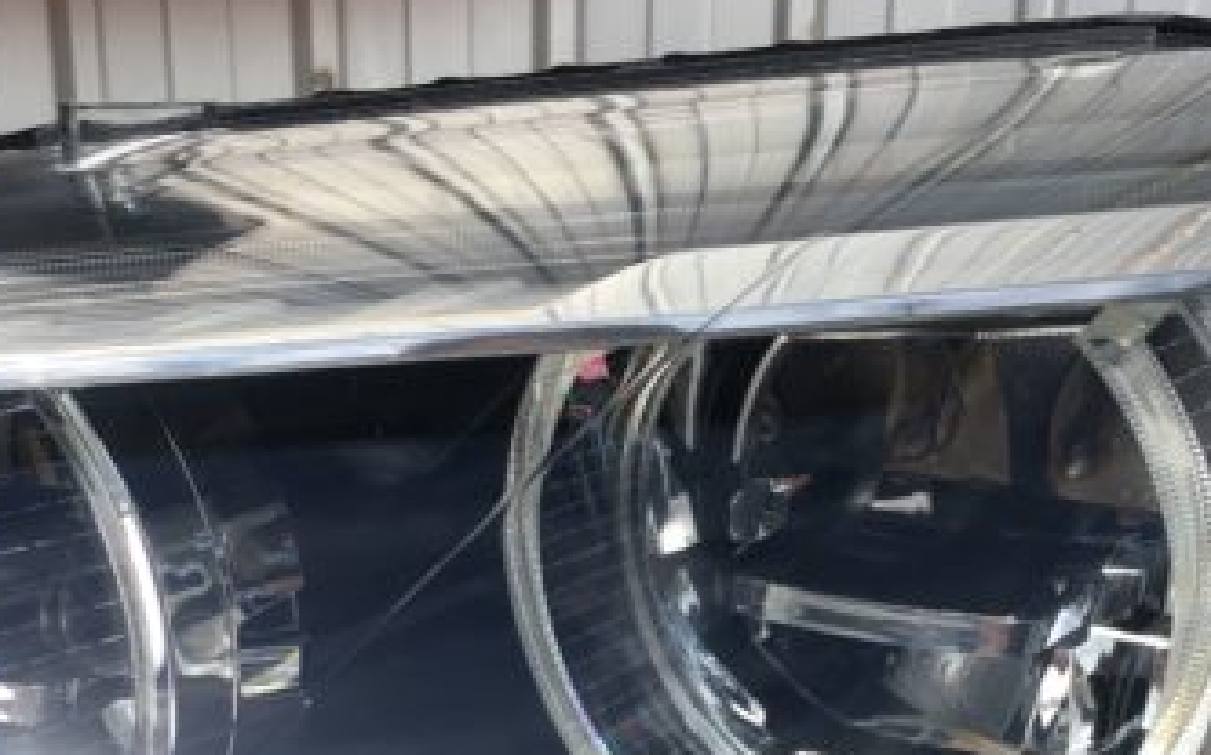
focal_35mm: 51
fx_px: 1682
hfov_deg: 39.3
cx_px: 777
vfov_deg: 24.5
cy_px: 702
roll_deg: -3.0
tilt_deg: -20.9
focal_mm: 4.15
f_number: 2.2
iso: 25
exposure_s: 1/2481
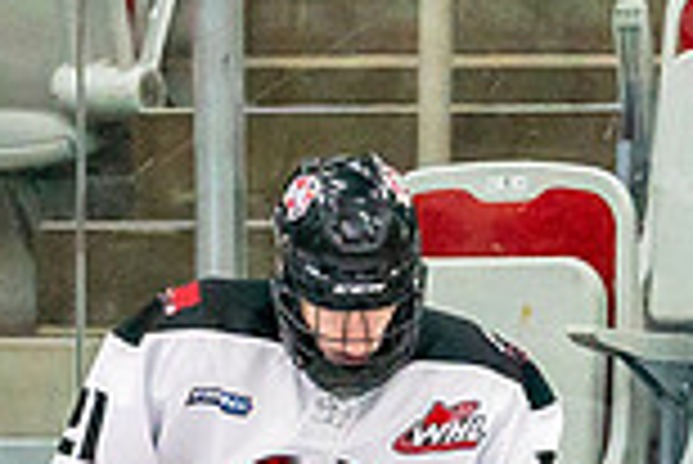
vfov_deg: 1.0
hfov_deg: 1.6
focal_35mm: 1327
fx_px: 25568
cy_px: 945
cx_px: 129
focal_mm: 200
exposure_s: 1/1250
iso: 3200
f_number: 2.8
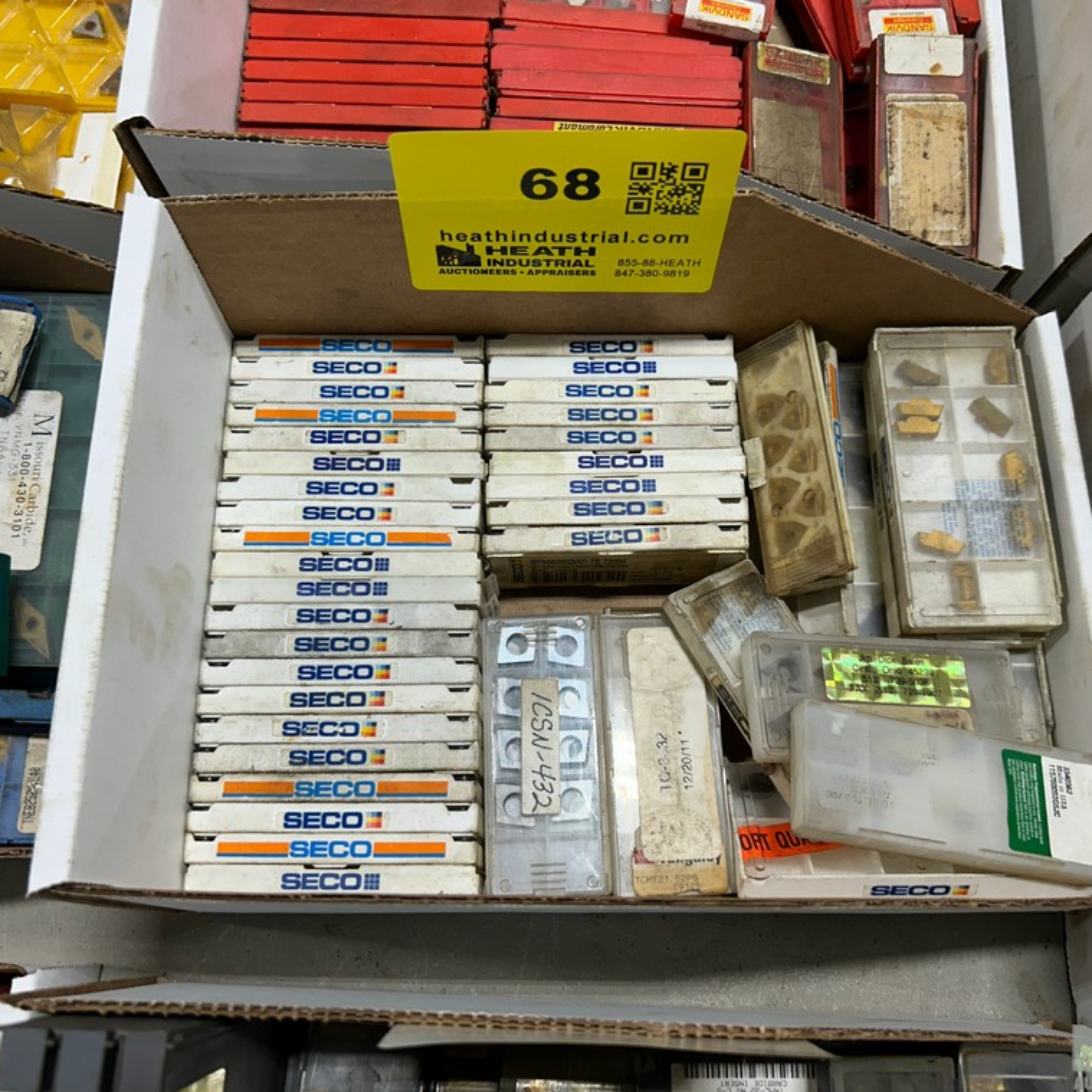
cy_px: 547
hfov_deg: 52.5
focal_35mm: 31
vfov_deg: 52.5
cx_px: 560
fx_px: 1106
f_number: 1.5
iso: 80
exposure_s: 1/120
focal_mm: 5.7
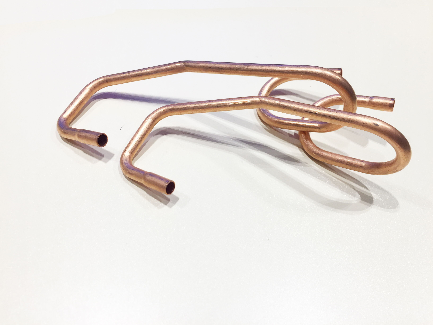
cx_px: 216
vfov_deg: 48.2
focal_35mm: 29
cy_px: 162
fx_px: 363
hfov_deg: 61.7
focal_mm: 4.15
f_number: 2.2
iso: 32
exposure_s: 1/50
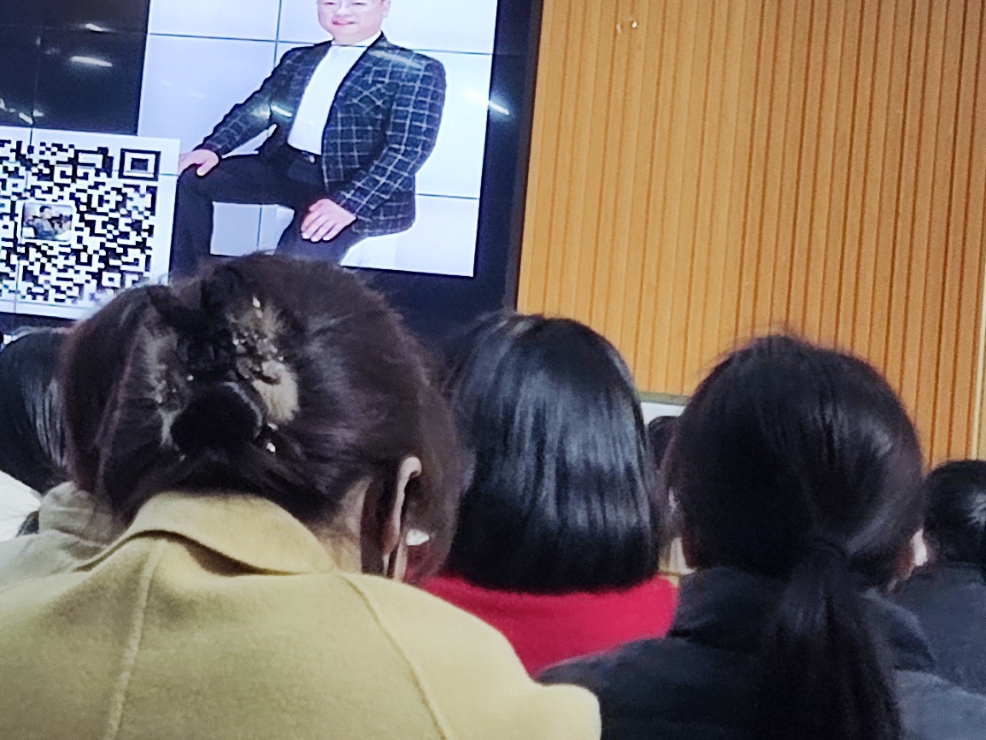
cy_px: 2
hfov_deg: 12.7
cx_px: -434
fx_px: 4245
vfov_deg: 9.9
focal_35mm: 149
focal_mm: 4.71
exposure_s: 1/50
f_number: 1.79
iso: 78
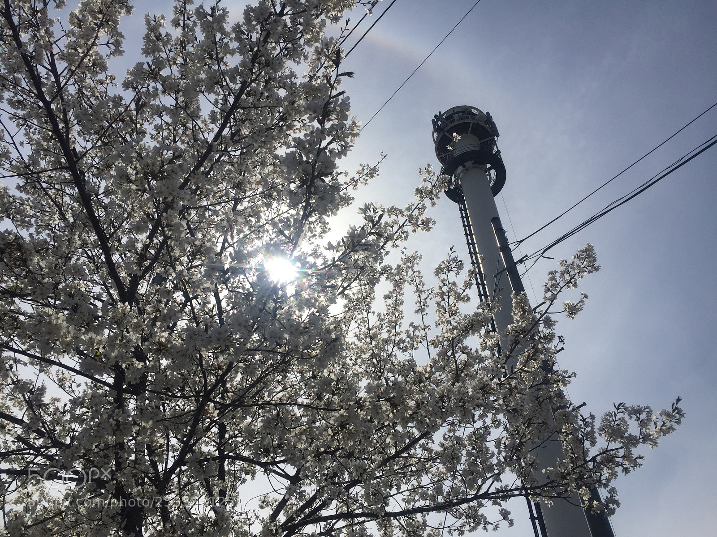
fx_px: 601
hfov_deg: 61.7
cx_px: 358
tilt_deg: +50.2
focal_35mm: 29
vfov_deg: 48.2
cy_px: 268
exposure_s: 1/7937
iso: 32
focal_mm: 4.15
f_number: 2.2
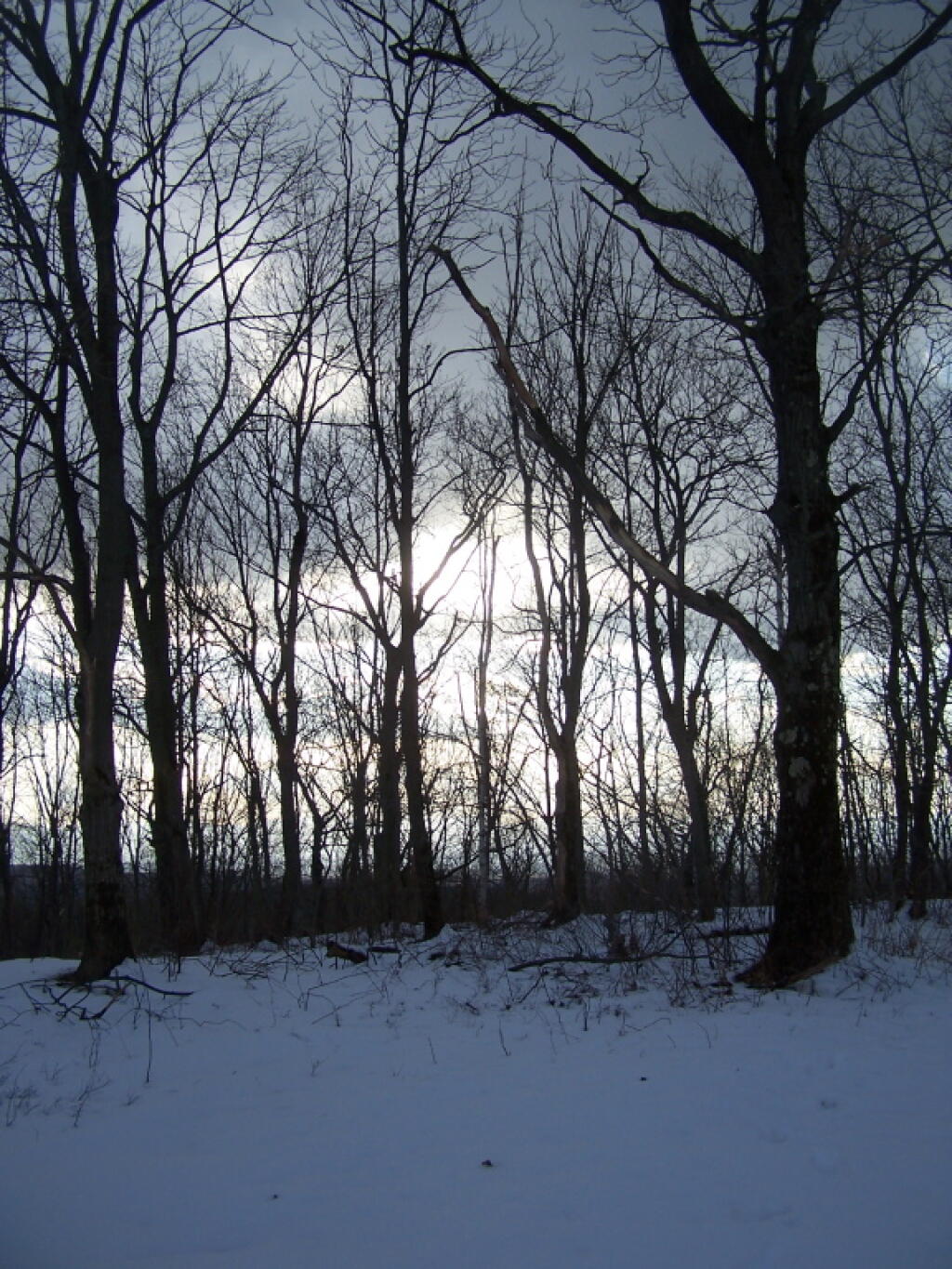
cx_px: 476
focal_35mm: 38
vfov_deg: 49.0
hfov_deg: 37.7
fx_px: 1393
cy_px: 634
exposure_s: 1/640
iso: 80
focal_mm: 6.3
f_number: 2.8
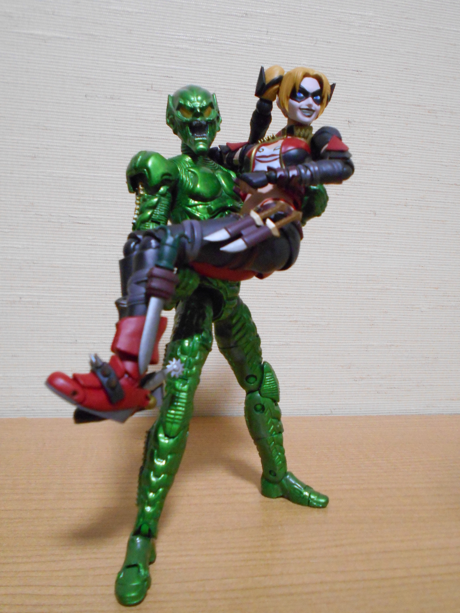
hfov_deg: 49.7
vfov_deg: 63.4
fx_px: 496
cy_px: 306
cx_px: 230
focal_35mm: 28
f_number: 3.4
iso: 800
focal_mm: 5.1
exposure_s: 1/20
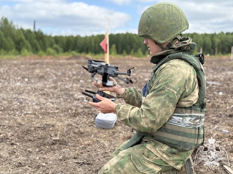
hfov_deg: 39.7
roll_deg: -0.2
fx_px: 323
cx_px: 116
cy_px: 87
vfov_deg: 30.3
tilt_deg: -3.9
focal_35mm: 48
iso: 100
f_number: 1.78
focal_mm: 6.76
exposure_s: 1/1754
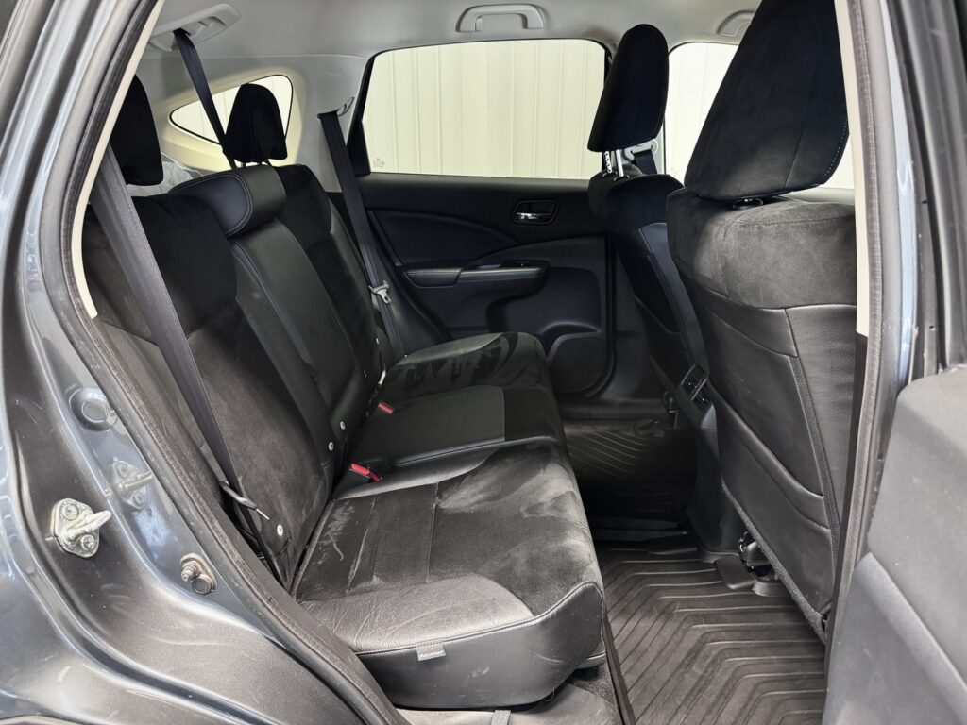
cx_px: 484
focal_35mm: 24
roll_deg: -0.5
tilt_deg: -19.2
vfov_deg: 56.8
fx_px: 670
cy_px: 362
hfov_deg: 71.6
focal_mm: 6.76
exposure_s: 1/40
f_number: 1.78
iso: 800
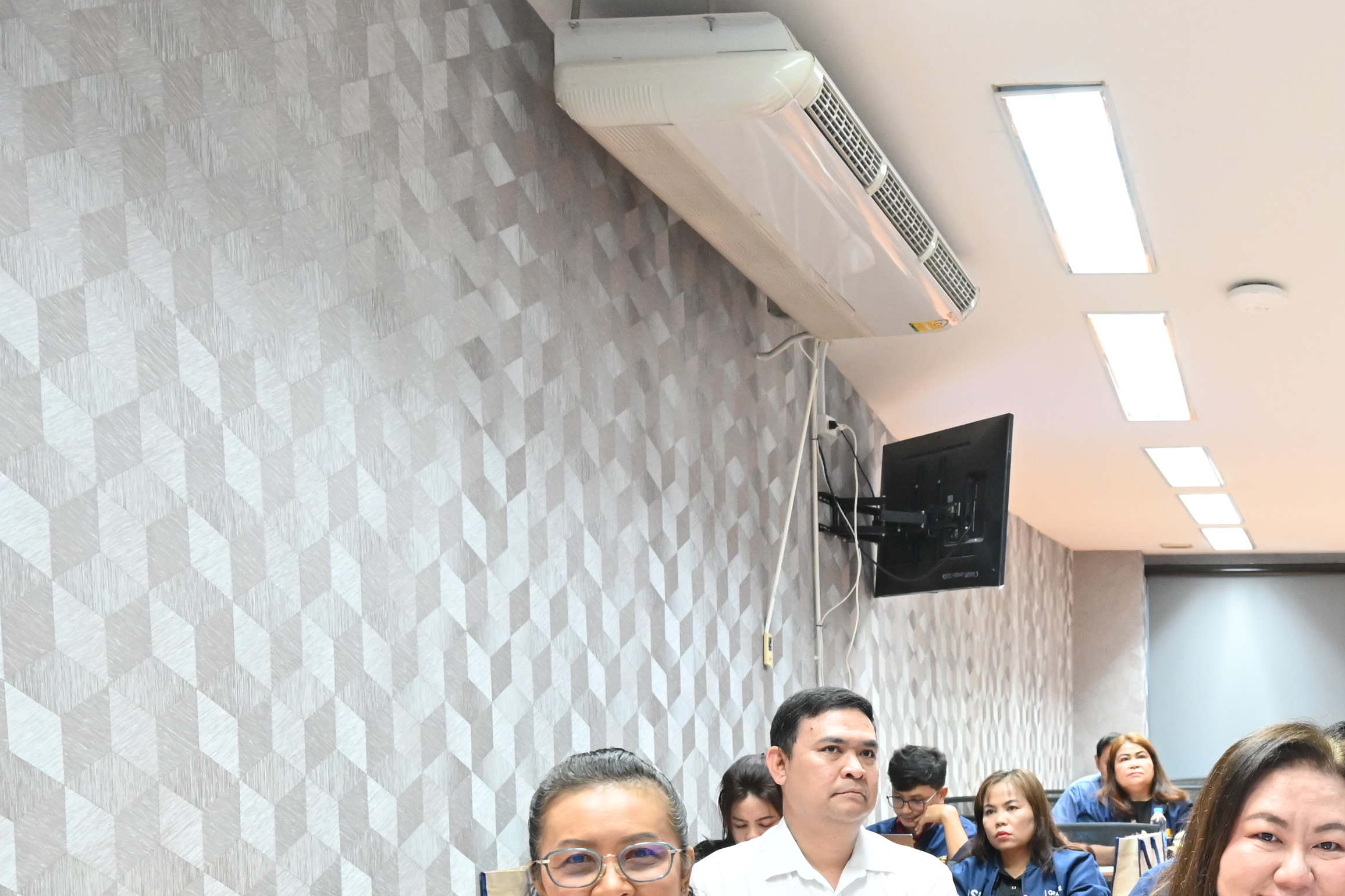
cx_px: 1269
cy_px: 860
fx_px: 1755
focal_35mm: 47
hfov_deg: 38.3
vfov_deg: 27.3
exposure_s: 1/60
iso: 5000
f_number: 5.6
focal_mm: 24
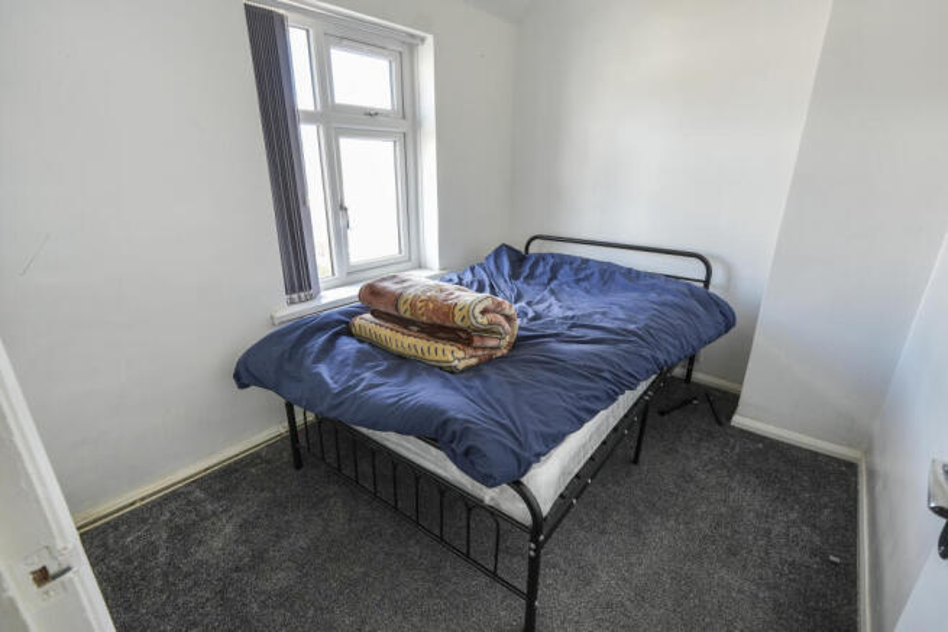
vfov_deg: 69.7
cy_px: 316
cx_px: 474
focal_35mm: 17
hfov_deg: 92.4
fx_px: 454
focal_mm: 11.5
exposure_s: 1/60
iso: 320
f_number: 4
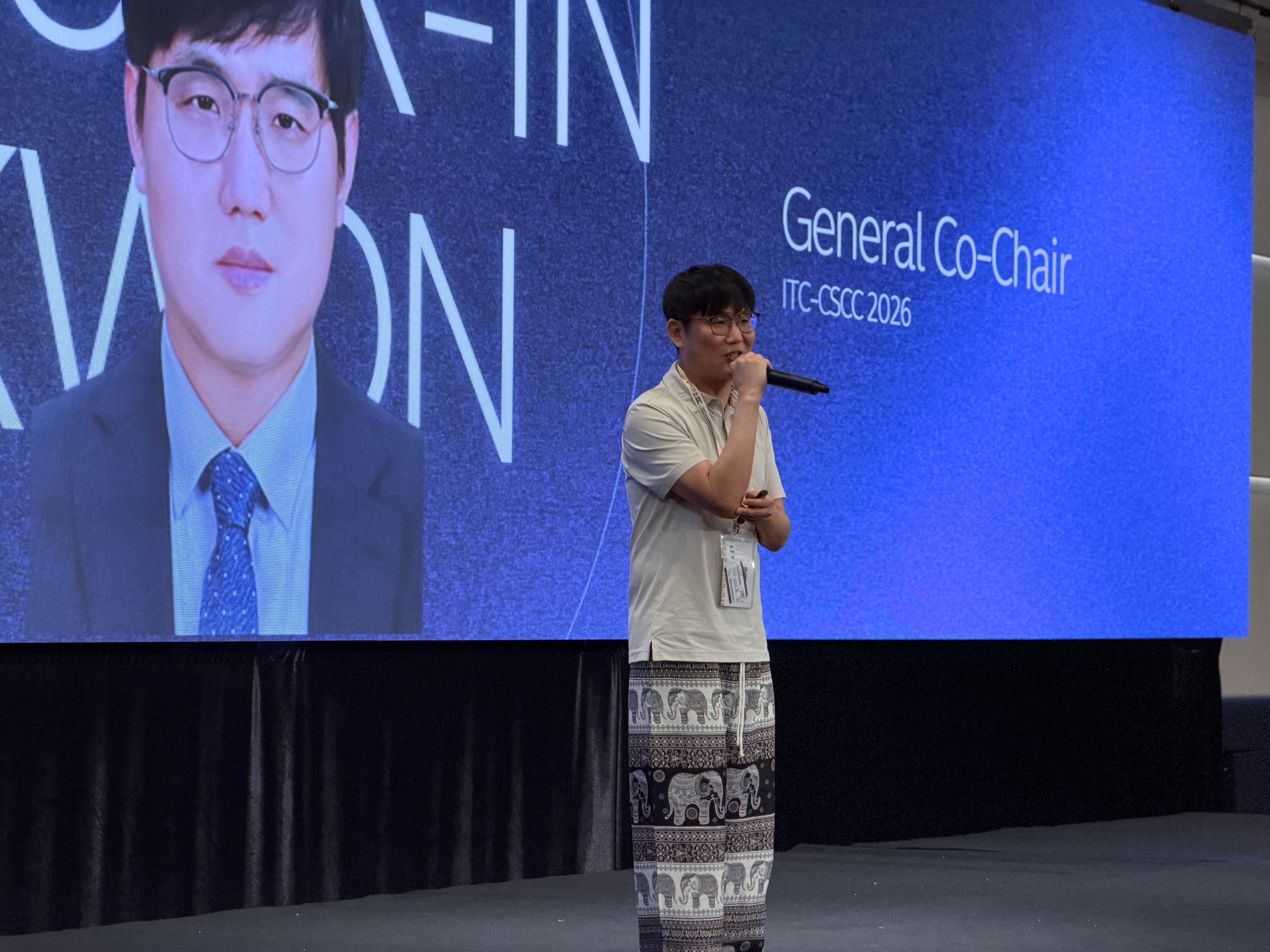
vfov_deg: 14.8
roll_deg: +0.3
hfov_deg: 19.6
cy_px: 476
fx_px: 3669
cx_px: 635
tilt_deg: +1.9
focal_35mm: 100
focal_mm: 16.89
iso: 250
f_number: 2.8
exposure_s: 1/100
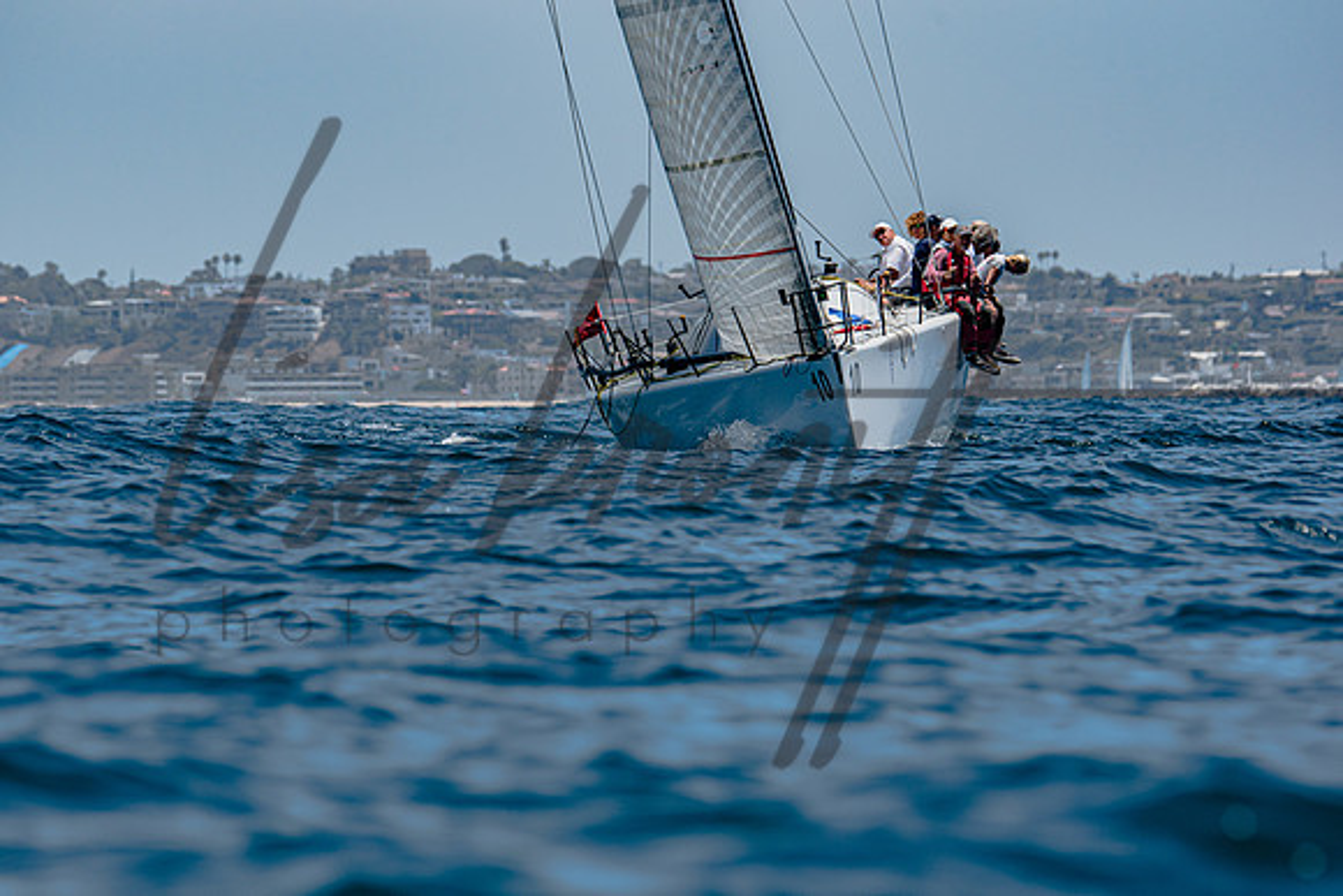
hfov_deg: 5.0
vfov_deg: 3.3
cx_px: 651
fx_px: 15358
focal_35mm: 412
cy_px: 449
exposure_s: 1/2000
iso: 200
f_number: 5.6
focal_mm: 260
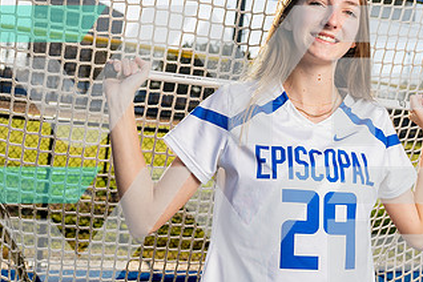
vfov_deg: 26.2
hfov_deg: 38.1
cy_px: 76
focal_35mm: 51
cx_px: 306
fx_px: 599
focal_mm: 28
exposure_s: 1/640
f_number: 4
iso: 100
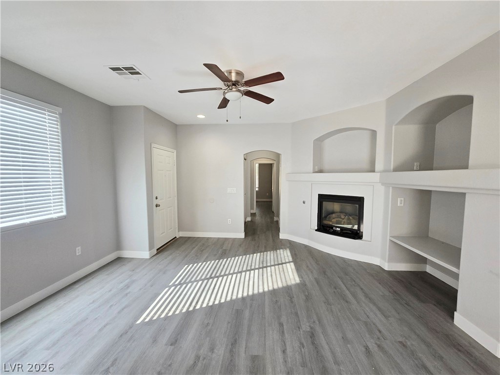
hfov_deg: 106.2
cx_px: 250
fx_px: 188
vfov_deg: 89.9
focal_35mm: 13
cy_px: 188
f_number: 2.2
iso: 64
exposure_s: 1/60
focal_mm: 2.2
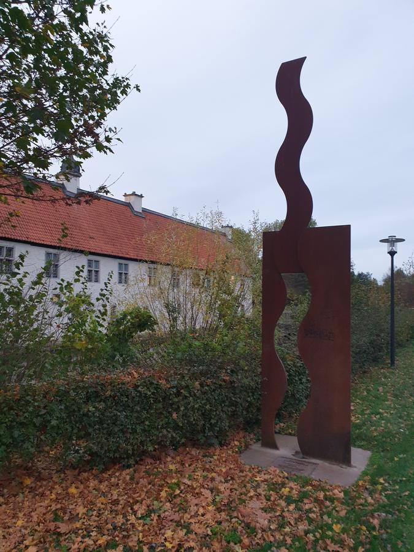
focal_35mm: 26
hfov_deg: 53.1
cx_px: 207
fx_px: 415
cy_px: 276
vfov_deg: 67.3
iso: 320
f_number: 2.4
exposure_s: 1/50
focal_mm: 4.3
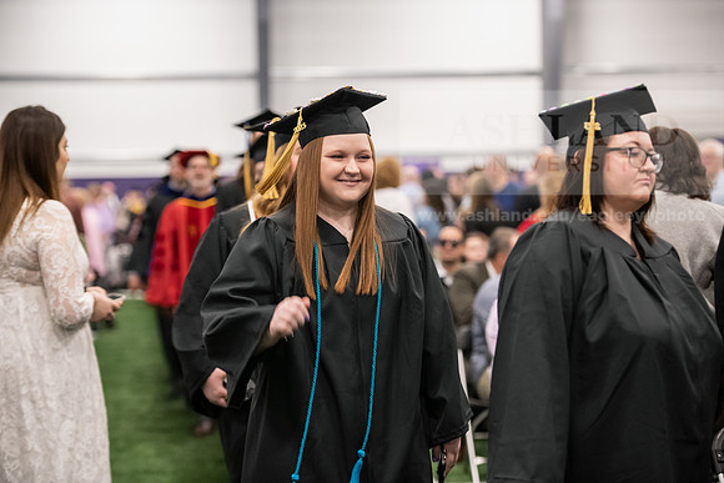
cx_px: 362
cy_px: 242
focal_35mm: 102
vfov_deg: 13.4
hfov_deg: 20.0
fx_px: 2052
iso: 3200
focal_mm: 102
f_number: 3.2
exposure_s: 1/200
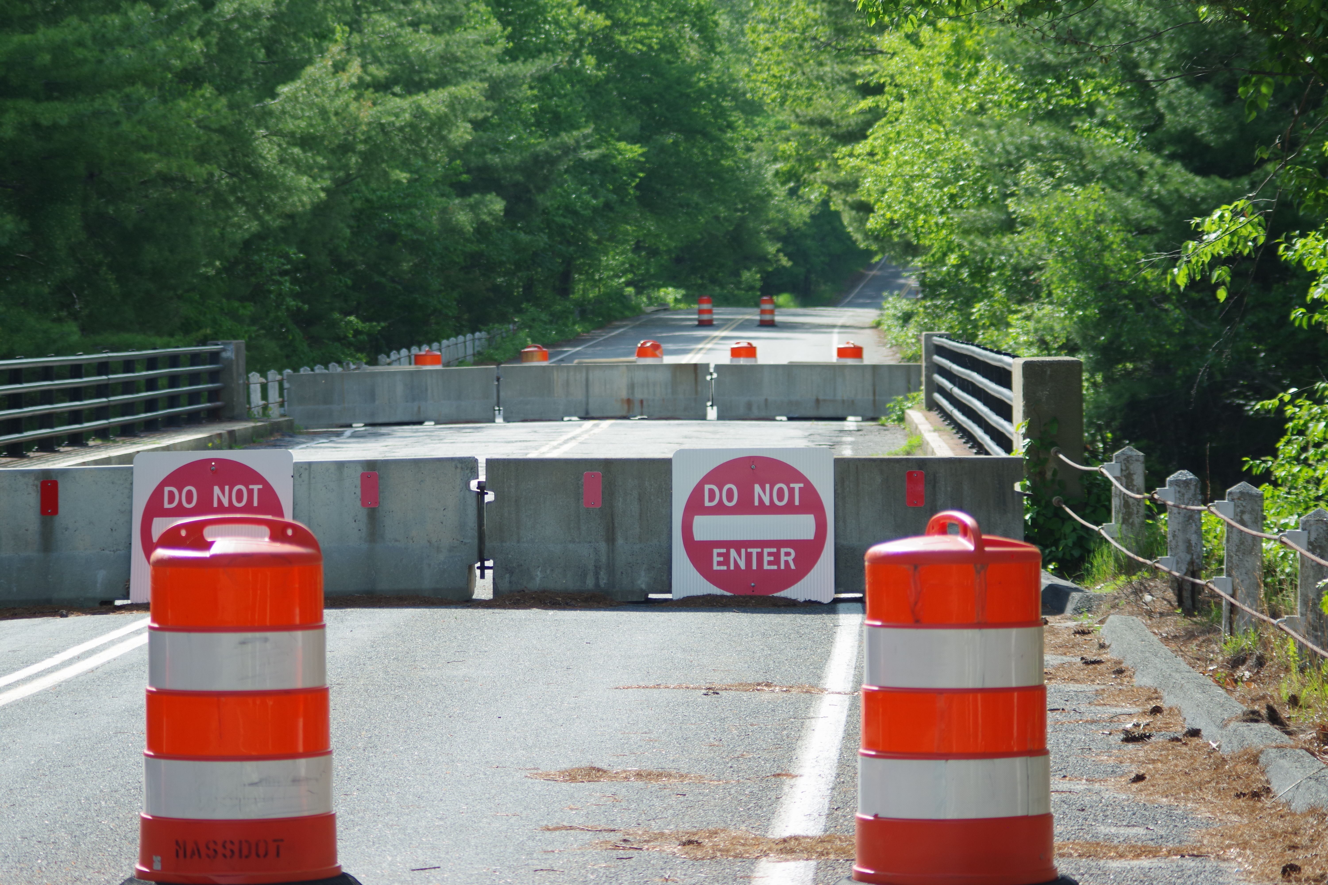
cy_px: 442
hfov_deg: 13.7
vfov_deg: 9.1
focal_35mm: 150
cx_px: 664
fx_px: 5533
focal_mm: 100
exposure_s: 1/500
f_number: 4.5
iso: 200
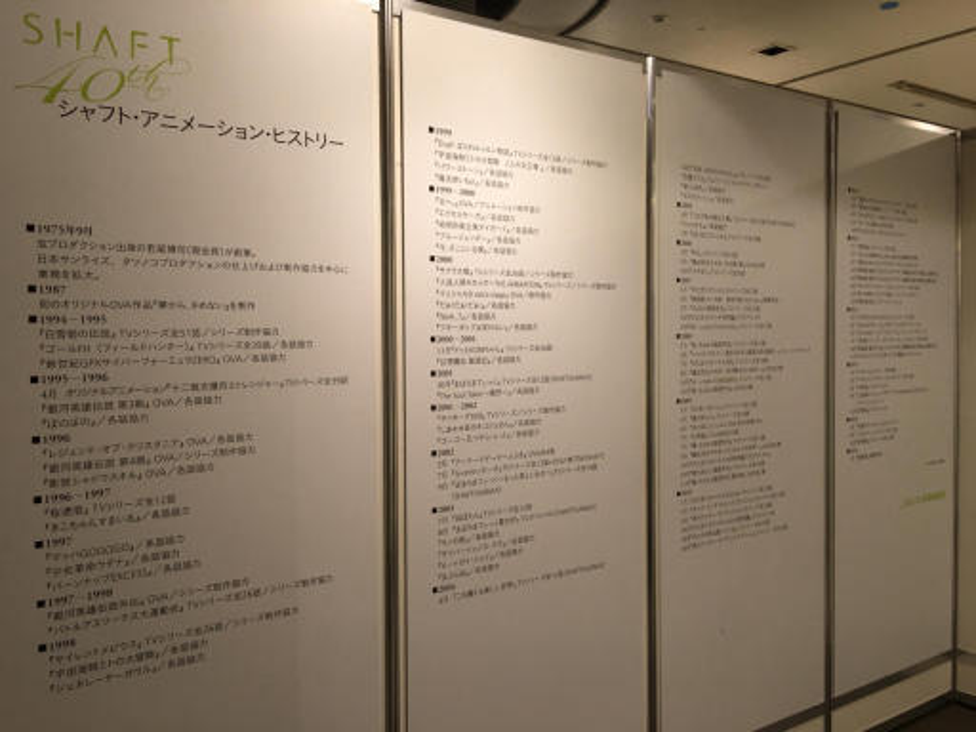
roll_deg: +1.1
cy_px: 366
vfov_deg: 48.2
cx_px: 488
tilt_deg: -0.7
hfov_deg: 61.7
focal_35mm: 29
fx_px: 818
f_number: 2.2
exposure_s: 1/40
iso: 25
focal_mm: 4.15
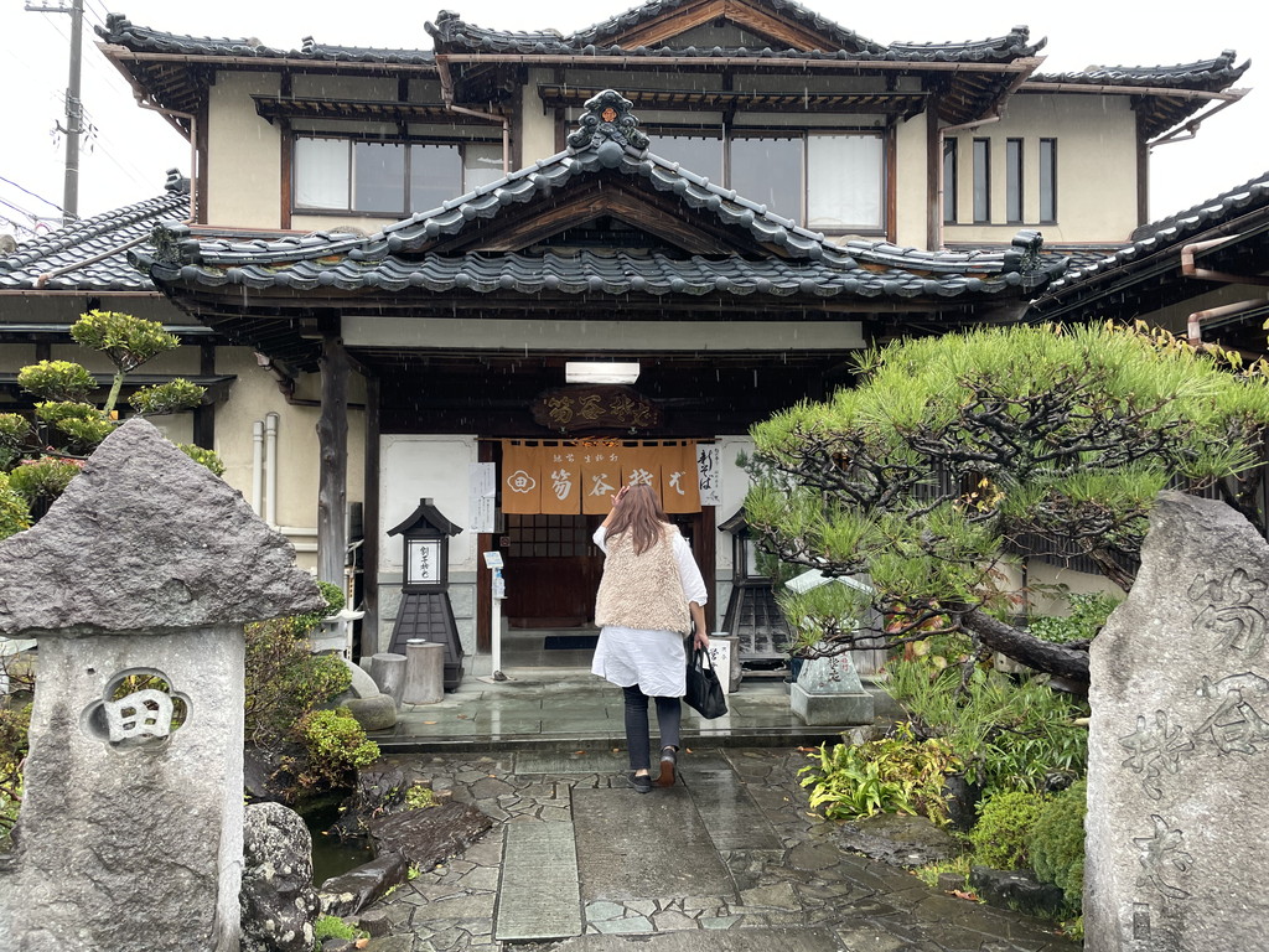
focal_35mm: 26
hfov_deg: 67.3
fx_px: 953
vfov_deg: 53.1
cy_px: 476
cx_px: 634
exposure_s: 1/121
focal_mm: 4.2
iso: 50
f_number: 1.6
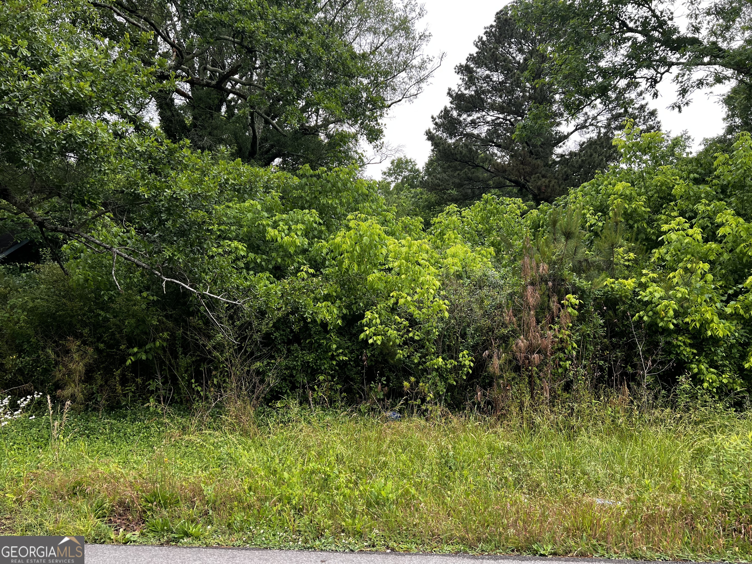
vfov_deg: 53.1
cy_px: 282
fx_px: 565
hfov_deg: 67.3
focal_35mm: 26
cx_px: 376
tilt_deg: +2.5
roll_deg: +4.0
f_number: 1.5
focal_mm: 5.7
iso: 50
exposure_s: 1/495
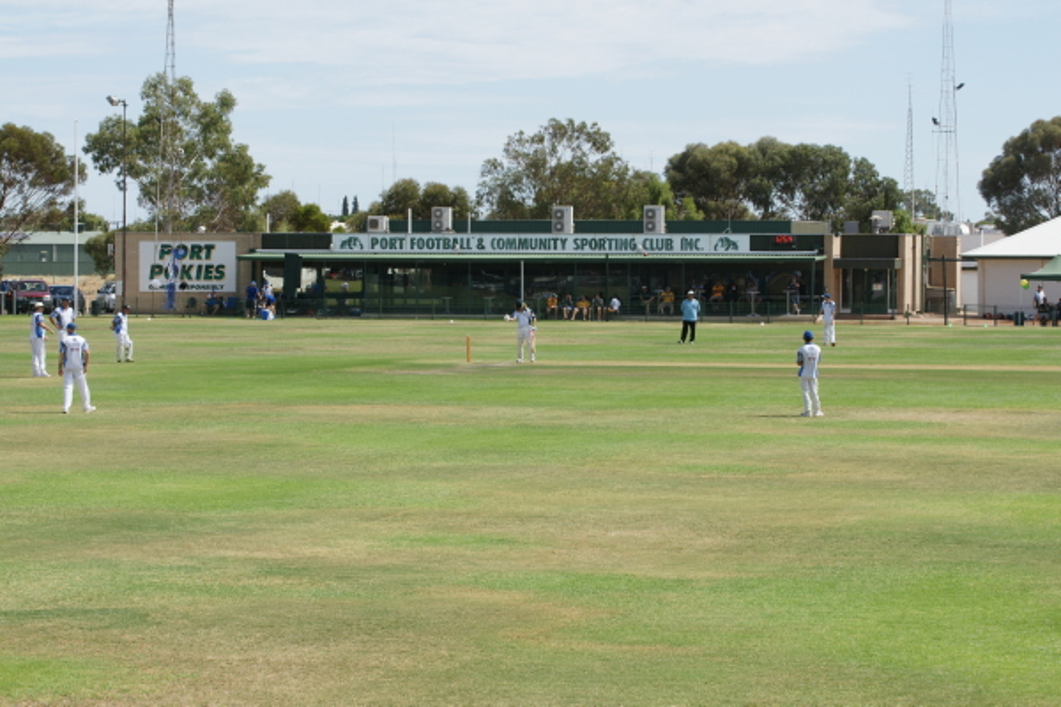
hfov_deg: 19.5
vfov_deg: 13.0
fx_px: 3094
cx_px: 530
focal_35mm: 105
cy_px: 354
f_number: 8
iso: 200
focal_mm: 70
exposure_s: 1/500
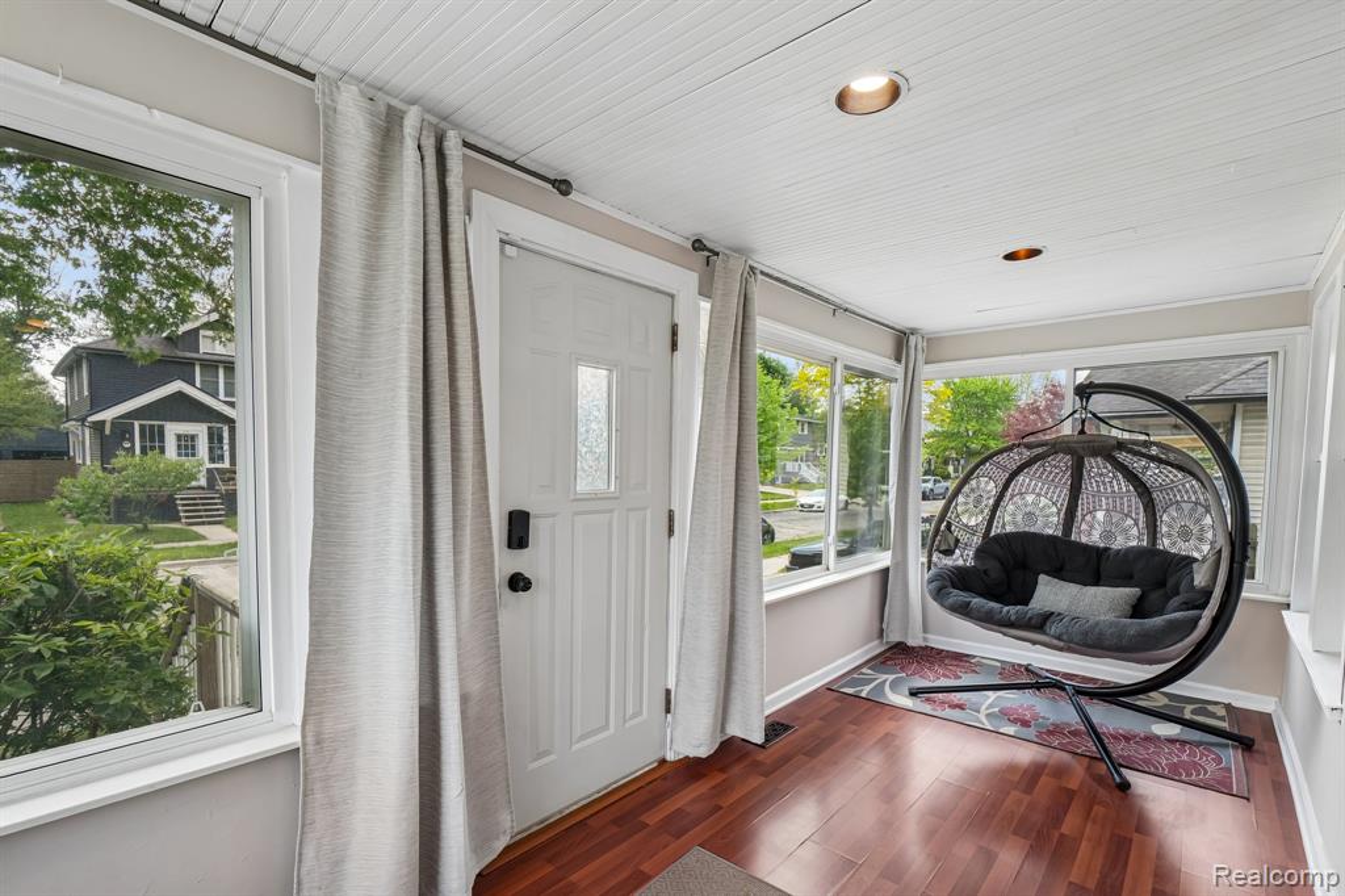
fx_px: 560
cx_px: 672
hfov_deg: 100.4
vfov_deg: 77.3
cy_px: 448
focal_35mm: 15
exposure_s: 1/30
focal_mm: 10
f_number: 8
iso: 250
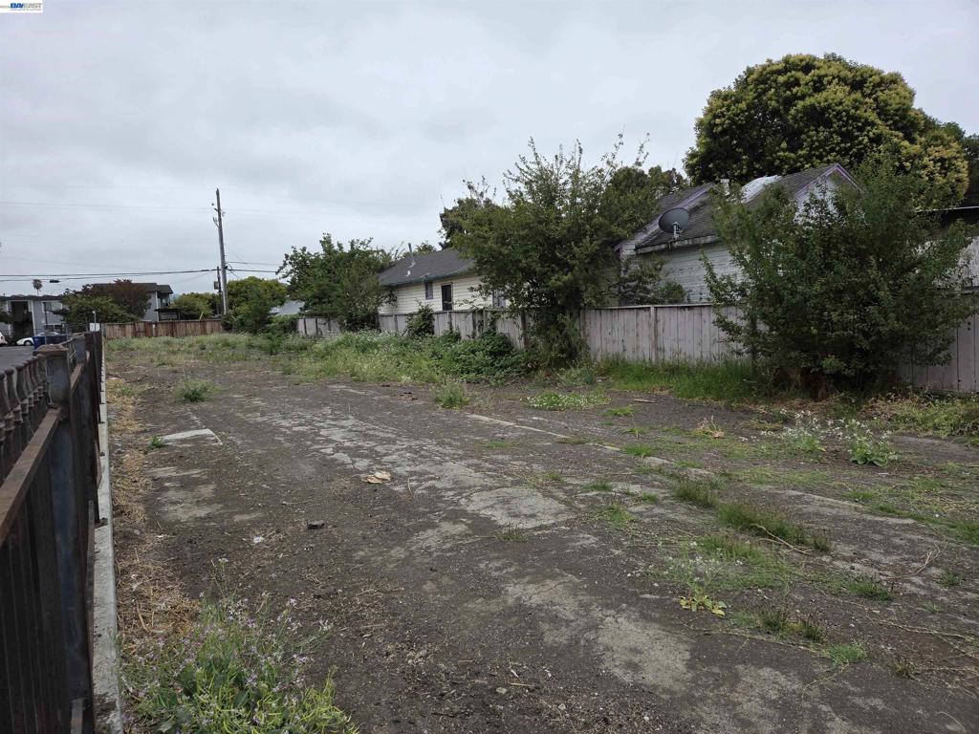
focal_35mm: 23
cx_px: 490
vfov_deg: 58.9
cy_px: 367
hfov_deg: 73.9
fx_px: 650
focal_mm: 5.4
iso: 80
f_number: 1.8
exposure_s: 1/1283
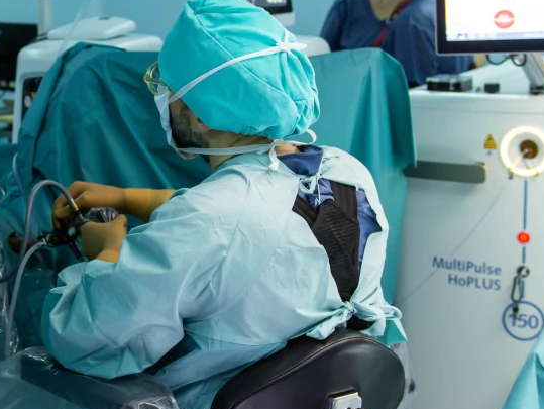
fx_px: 1304
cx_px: 94
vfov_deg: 17.8
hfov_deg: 23.2
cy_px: 147
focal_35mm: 83
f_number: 3.5
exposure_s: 1/250
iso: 1250
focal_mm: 31
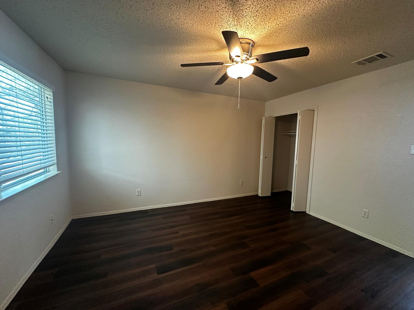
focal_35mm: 14
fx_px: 167
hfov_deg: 102.1
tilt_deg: -3.6
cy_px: 155
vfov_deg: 85.7
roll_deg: -1.4
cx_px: 207
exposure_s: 1/60
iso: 250
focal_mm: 2.22
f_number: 2.2
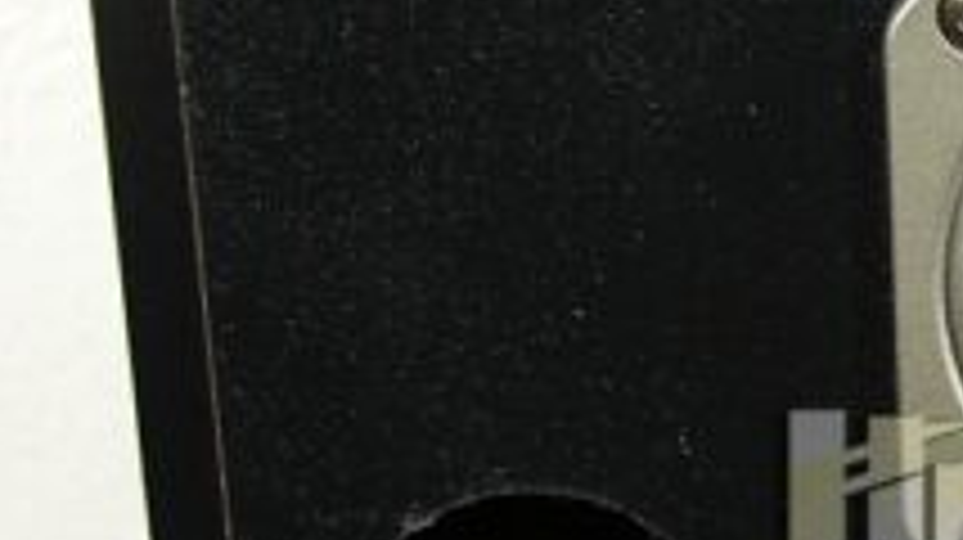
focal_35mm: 168
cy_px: 504
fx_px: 4287
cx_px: 1238
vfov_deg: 7.2
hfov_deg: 12.4
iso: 50
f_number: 2.8
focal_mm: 14.2
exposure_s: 1/50
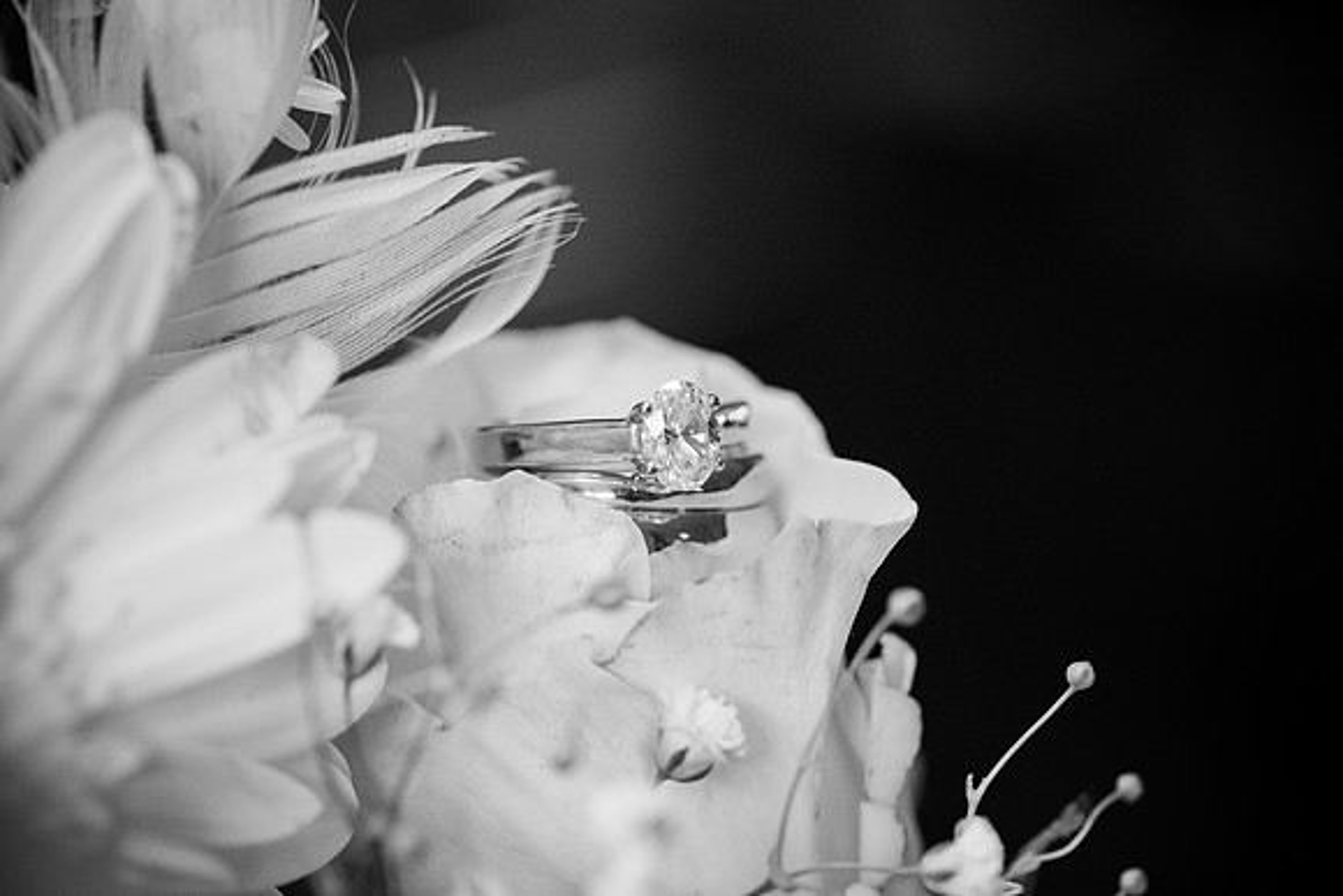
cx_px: 672
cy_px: 448
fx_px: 3918
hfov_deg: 19.5
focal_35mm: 105
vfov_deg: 13.0
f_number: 8
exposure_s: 1/320
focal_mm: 105
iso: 4000
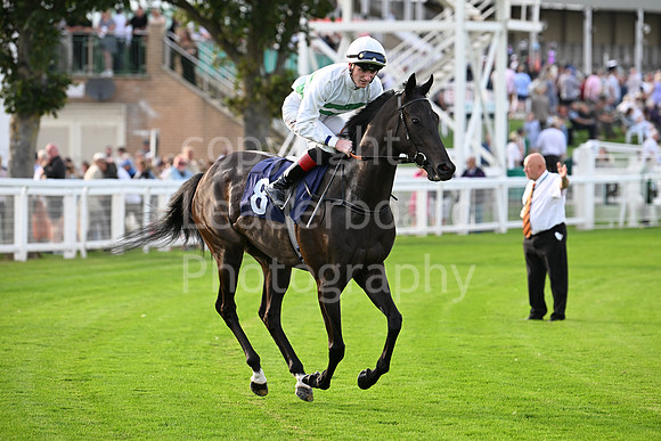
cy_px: 220
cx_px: 330
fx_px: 3673
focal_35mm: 200
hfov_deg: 10.3
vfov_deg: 6.9
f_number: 4.5
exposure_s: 1/1250
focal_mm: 200
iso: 1000
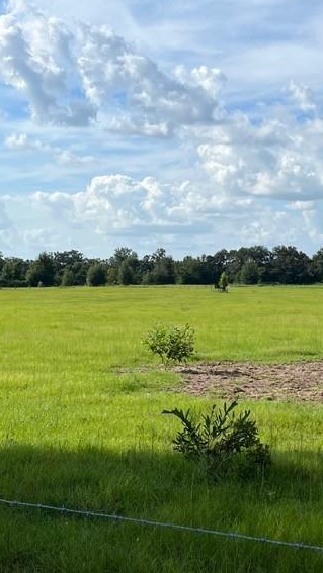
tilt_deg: -0.7
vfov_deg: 32.8
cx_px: 238
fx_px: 974
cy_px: 267
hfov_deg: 18.7
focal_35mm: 64
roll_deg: -0.1
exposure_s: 1/6211
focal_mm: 5.7
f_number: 1.5
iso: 50
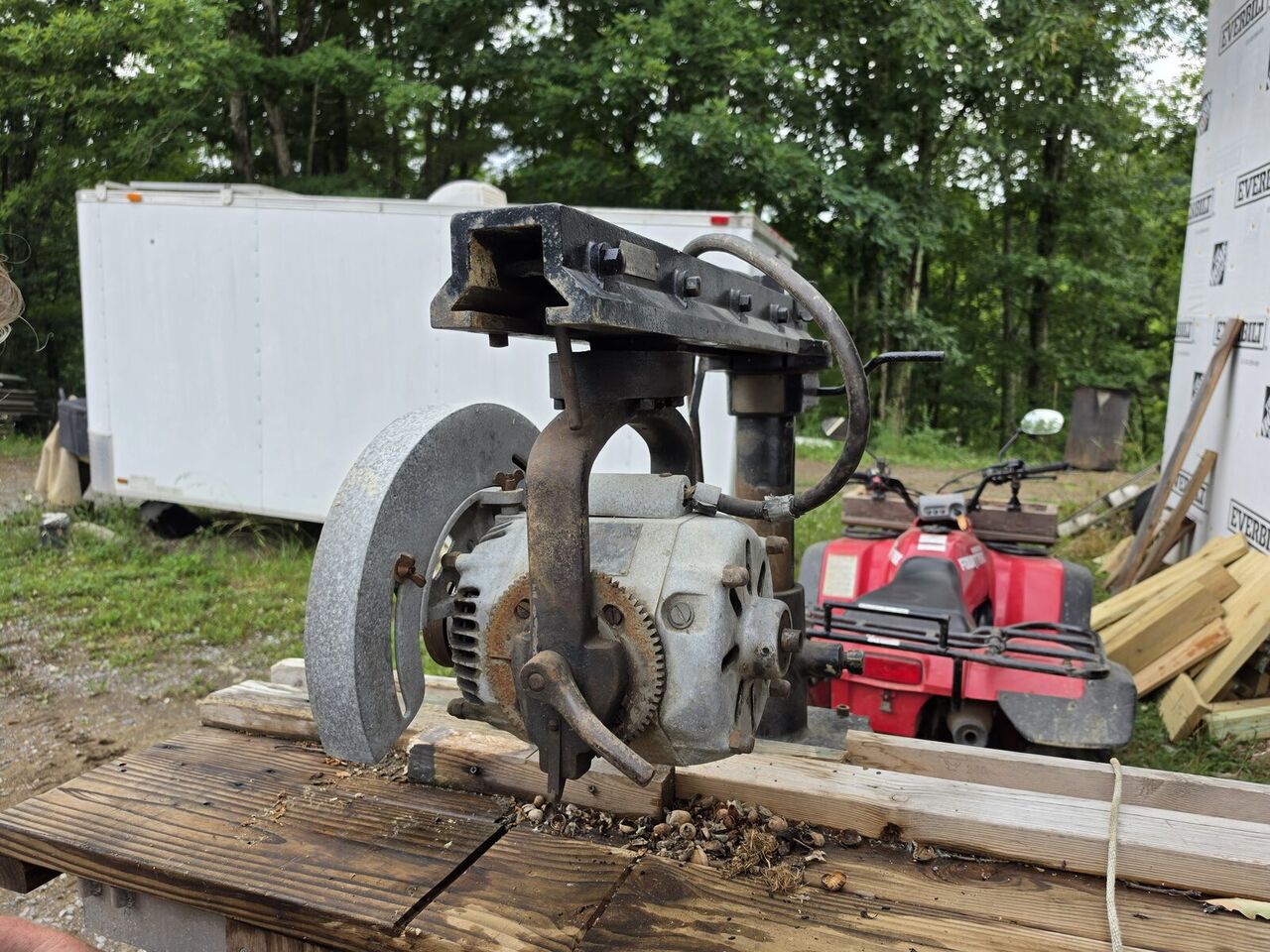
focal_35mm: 23
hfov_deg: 73.9
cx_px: 635
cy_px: 476
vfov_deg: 58.9
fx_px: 844
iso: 20
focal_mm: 6.5
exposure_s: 1/359
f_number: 1.4
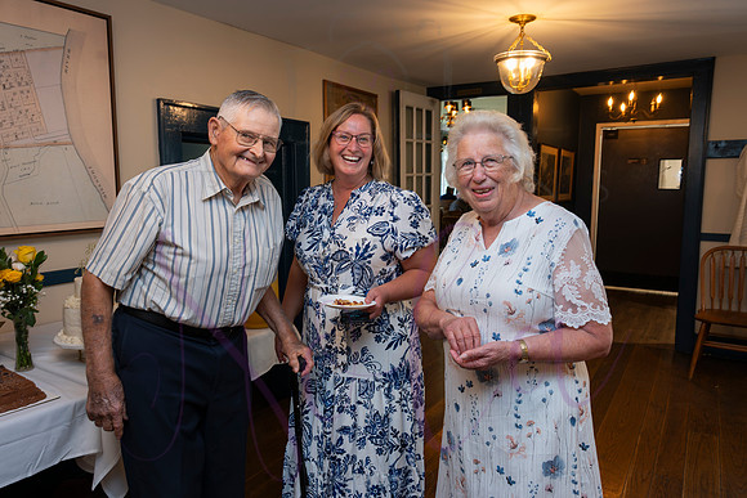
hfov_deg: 68.9
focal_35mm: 26
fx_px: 545
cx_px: 375
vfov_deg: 49.2
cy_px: 248
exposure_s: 1/60
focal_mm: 26
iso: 800
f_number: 6.3
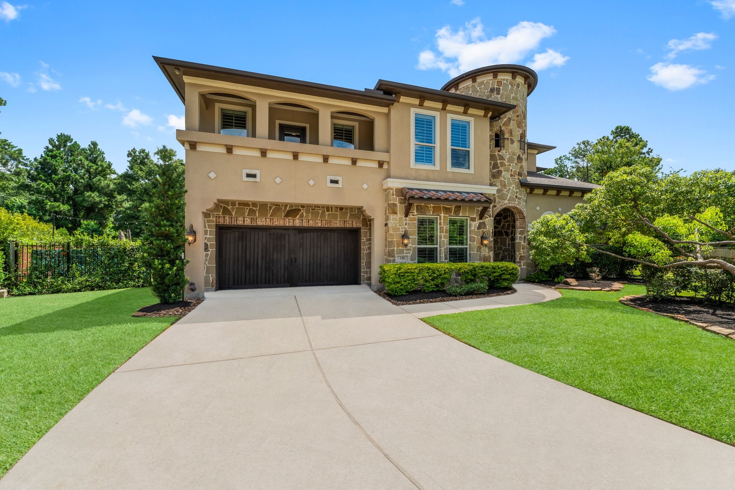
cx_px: 368
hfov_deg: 104.3
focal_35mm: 14
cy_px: 245
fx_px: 286
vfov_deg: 81.2
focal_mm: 14
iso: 400
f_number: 11
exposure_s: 1/500
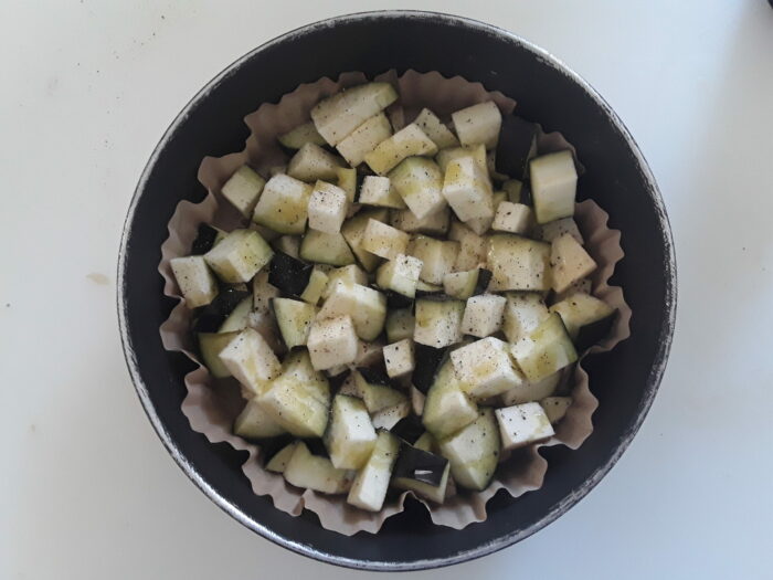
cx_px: 386
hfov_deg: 65.3
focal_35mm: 27
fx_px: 603
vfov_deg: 51.4
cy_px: 290
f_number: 1.9
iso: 160
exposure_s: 1/33
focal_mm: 2.91
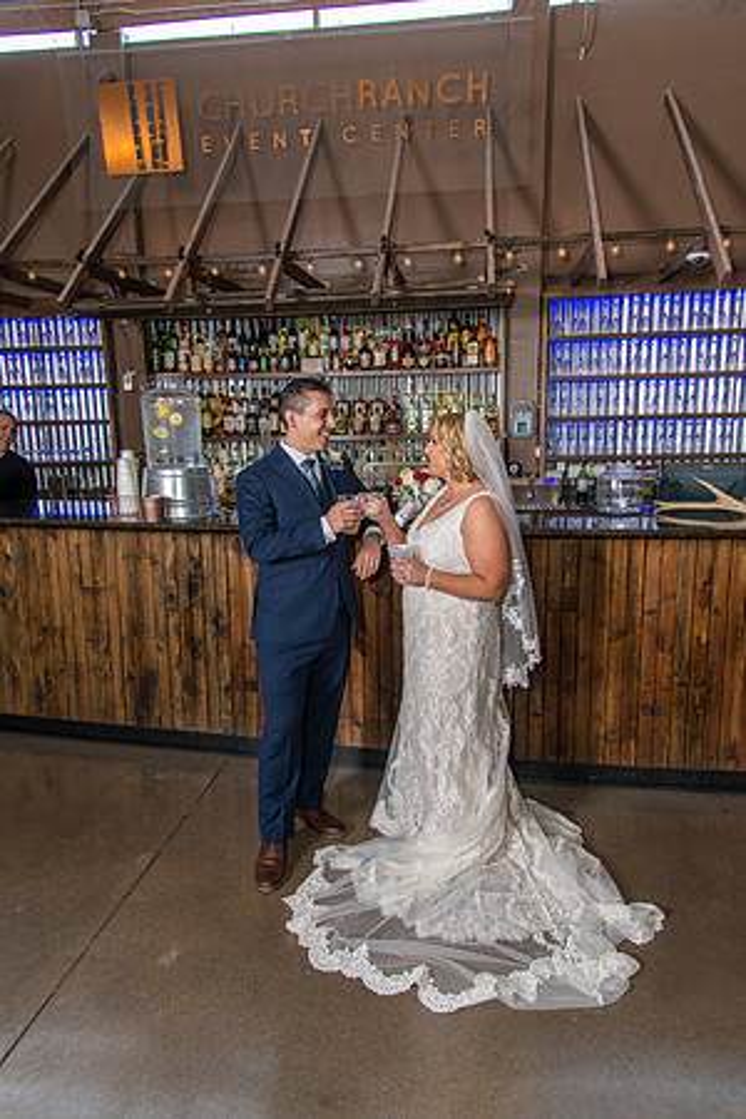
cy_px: 560
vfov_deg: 73.7
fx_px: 746
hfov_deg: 53.1
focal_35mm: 24
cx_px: 373
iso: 400
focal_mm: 24
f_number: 5
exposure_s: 1/100
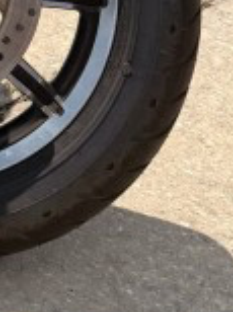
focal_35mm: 125
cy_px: -310
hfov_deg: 10.0
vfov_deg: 13.5
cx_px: -367
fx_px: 1125
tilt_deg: -7.1
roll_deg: -0.2
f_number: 1.78
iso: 100
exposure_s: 1/3584
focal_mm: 6.76
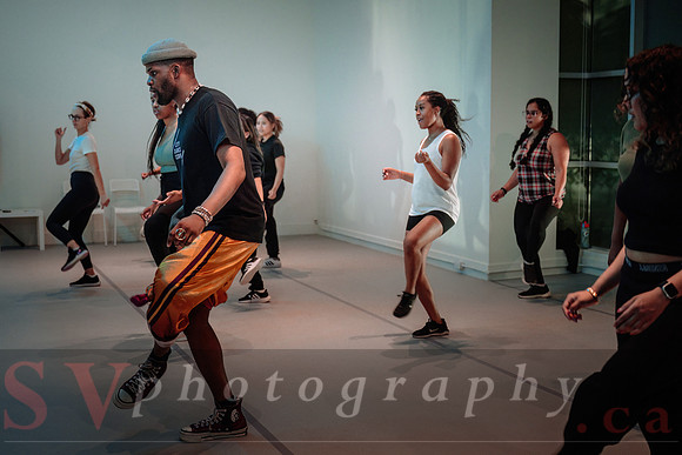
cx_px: 291
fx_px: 955
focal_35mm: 50
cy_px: 235
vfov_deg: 26.8
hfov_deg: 39.2
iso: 1600
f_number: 2.8
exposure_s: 1/100
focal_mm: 44
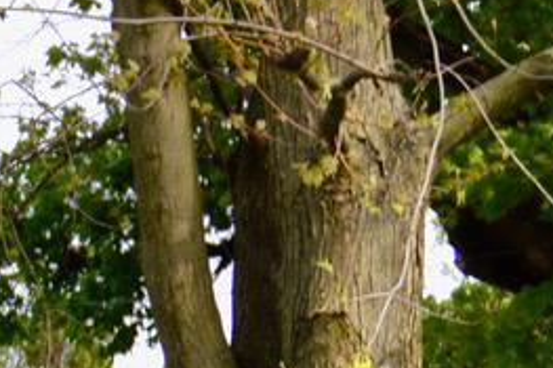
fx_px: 5373
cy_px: 361
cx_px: -946
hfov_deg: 5.6
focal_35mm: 350
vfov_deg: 3.9
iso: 125
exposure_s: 1/125
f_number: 5.6
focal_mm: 30
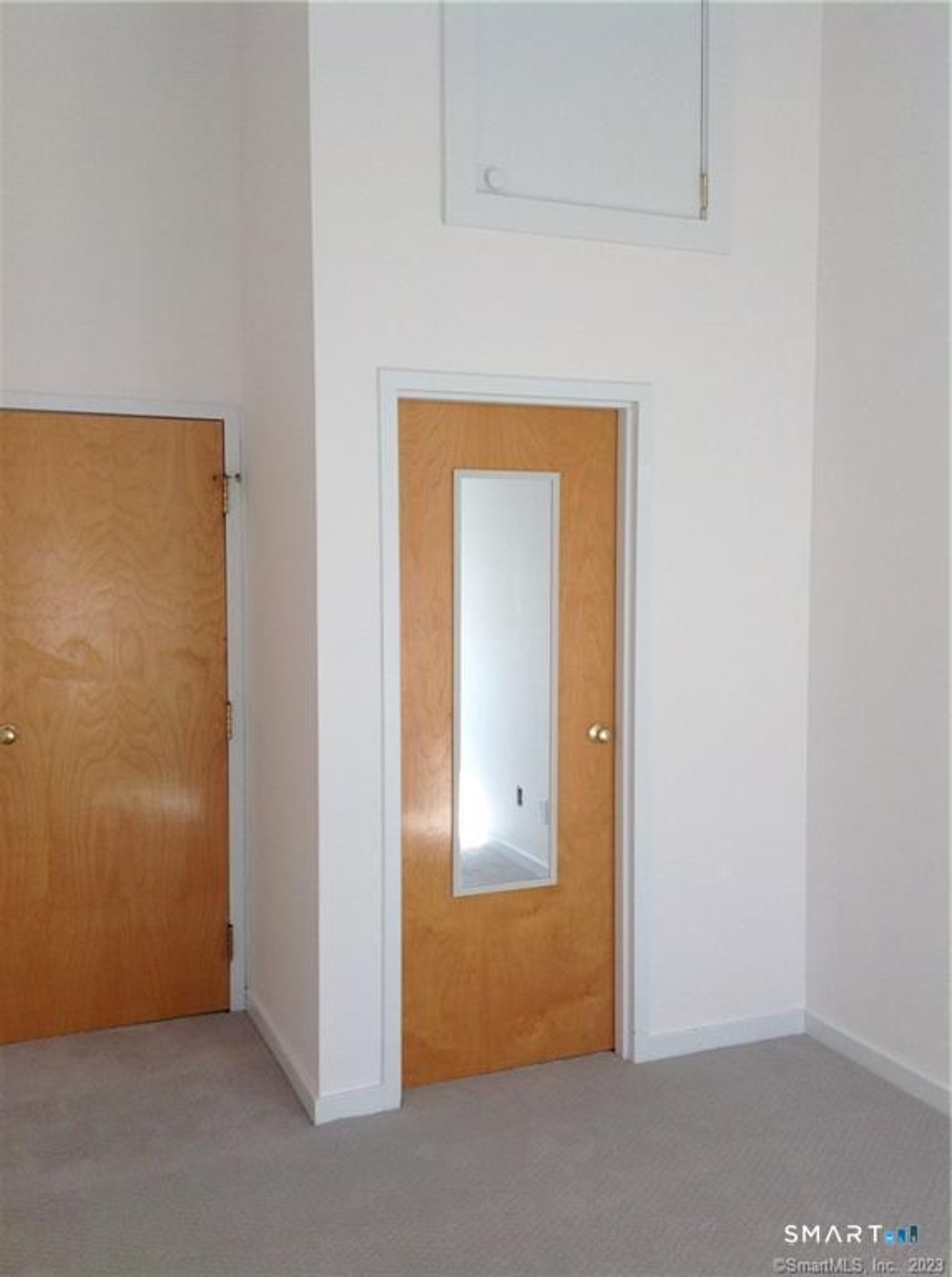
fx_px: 1288
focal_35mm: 35
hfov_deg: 40.6
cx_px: 476
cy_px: 638
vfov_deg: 52.7
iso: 80
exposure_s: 1/120
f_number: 2.4
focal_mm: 4.28
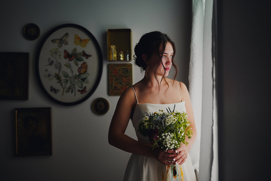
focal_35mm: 50
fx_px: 376
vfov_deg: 27.0
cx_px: 136
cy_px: 90
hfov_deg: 39.6
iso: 250
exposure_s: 1/8000
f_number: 1.4
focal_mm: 50
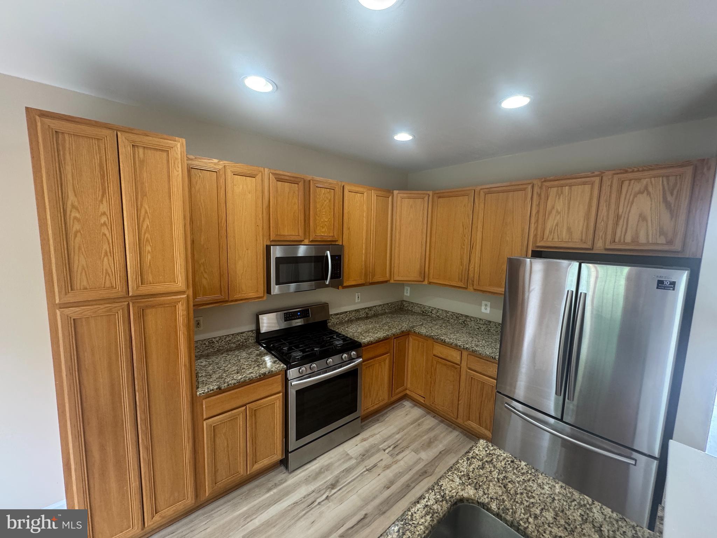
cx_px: 358
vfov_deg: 85.7
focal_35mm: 14
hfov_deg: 102.1
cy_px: 269
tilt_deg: -8.0
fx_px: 290
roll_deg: -1.6
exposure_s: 1/60
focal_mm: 2.22
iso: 200
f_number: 2.2
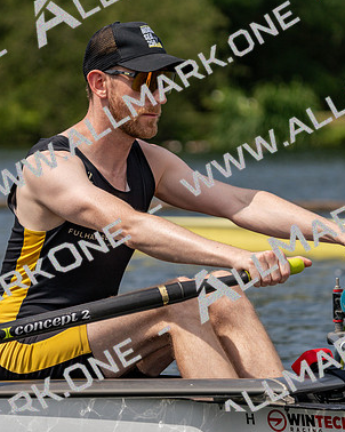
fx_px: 3679
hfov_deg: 5.4
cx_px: 97
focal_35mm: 288
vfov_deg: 6.7
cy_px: 215
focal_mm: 200
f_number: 5.6
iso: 160
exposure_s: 1/1600
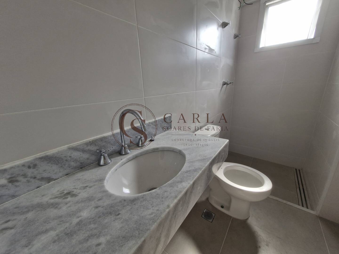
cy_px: 127
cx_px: 170
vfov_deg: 89.9
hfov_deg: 106.2
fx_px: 127
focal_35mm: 13
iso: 50
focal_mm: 1.74
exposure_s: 1/154
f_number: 2.2
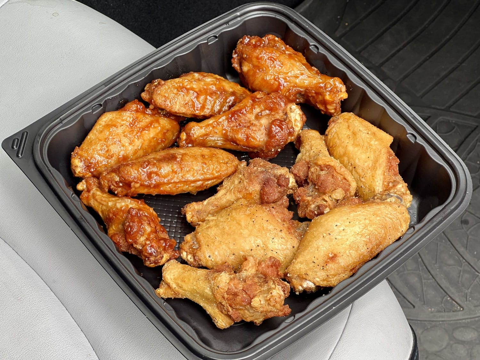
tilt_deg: -55.9
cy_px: 180
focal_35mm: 77
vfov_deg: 19.1
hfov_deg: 25.3
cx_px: 240
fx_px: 1068
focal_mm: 9
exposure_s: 1/121
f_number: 2.8
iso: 50
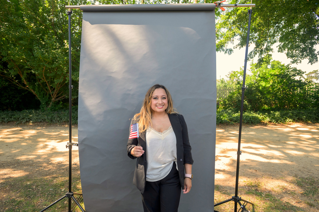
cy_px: 106
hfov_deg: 73.8
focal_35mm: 24
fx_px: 213
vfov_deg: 53.1
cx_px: 160
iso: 640
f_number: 5.6
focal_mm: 24
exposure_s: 1/400
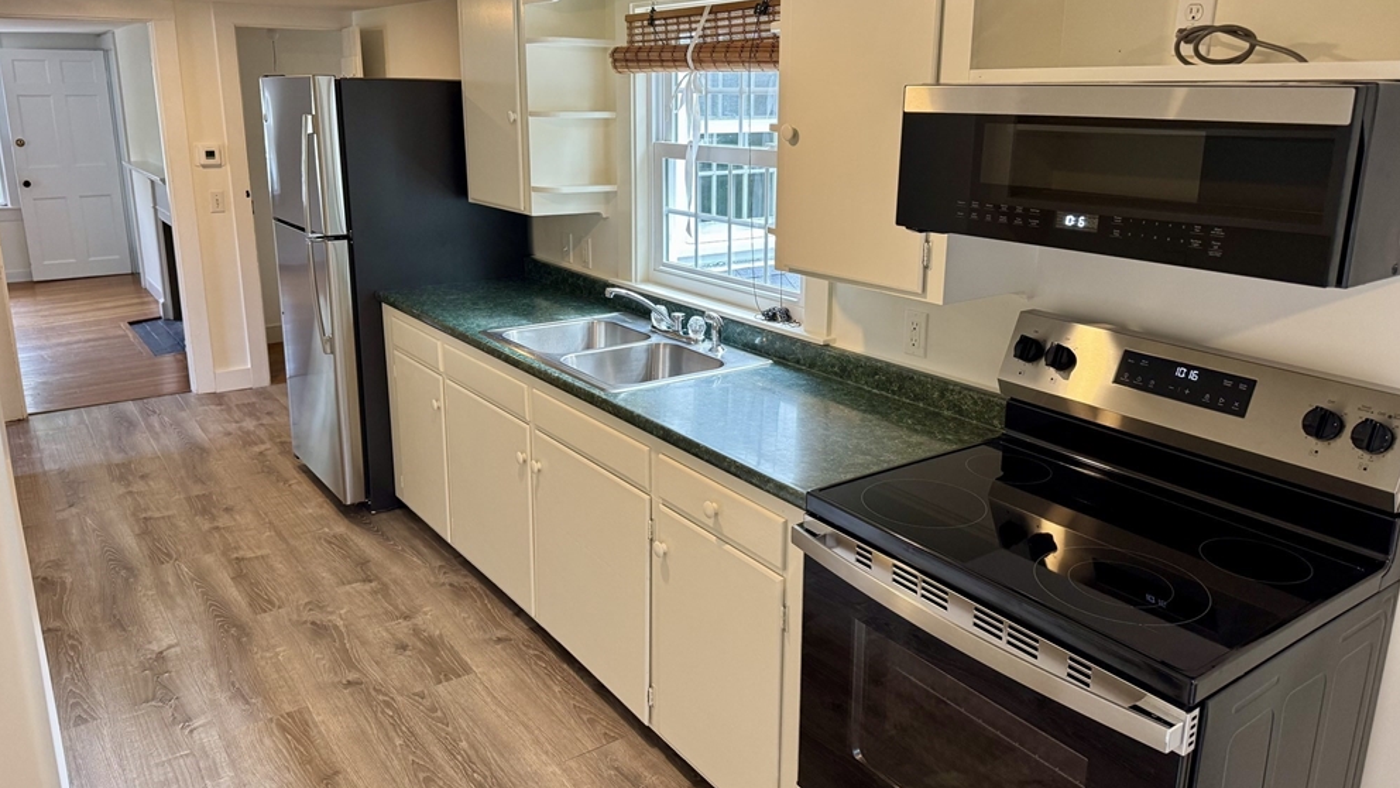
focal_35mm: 27
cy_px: 342
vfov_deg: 42.8
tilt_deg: -13.7
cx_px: 699
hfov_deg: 69.9
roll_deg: -0.2
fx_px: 1002
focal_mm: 6.76
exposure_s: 1/120
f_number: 1.78
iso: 200
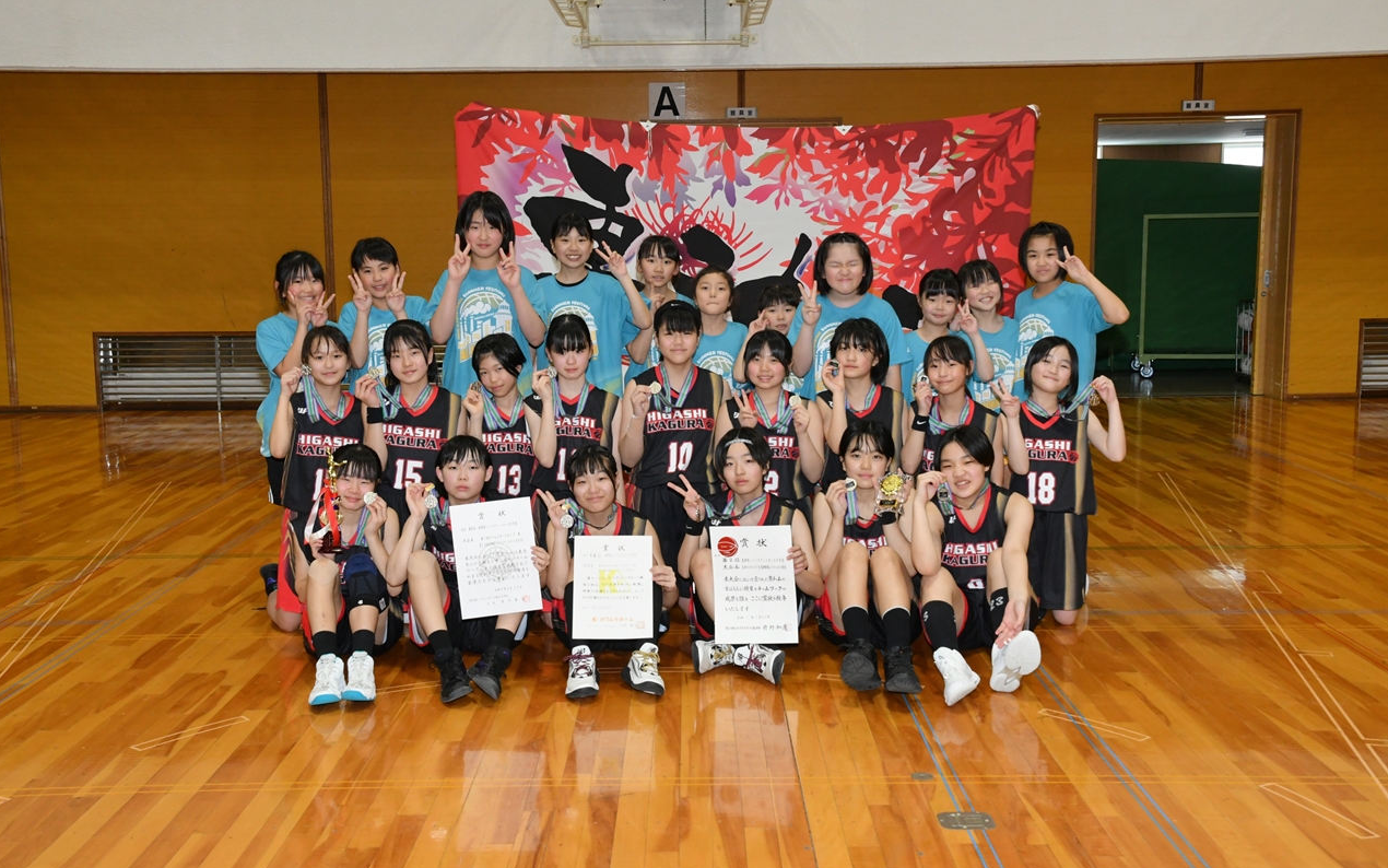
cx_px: 696
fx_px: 1457
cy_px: 430
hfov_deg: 50.9
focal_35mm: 39
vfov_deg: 33.2
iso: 1600
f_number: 8
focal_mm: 25
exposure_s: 1/160
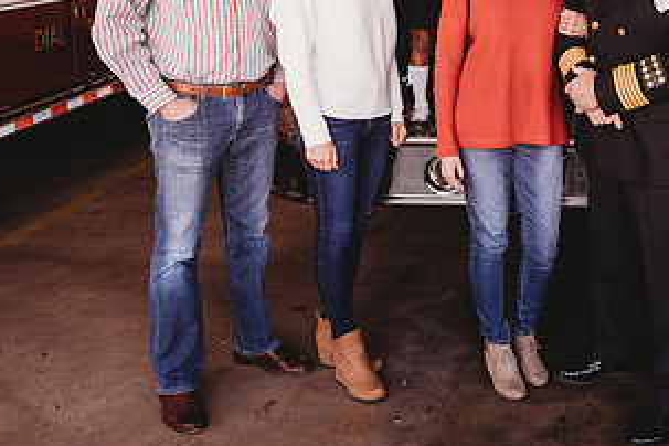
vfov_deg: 28.5
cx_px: 570
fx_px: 855
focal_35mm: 46
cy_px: 74
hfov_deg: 40.3
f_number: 3.2
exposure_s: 1/250
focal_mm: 24
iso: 400
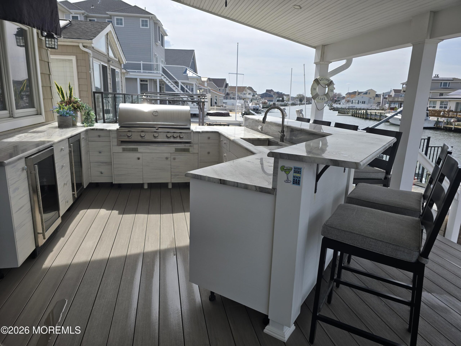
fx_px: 306
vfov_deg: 58.9
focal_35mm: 23
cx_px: 230
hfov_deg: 73.9
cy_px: 173
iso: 12
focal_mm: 6.3
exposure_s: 1/696
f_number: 1.7
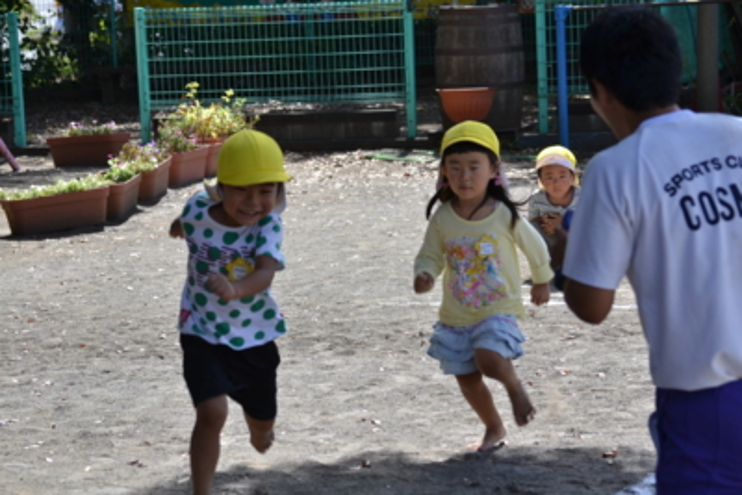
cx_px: 371
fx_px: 2660
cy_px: 248
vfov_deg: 10.6
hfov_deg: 15.9
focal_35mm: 129
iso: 100
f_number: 7.1
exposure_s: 1/200
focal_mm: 86
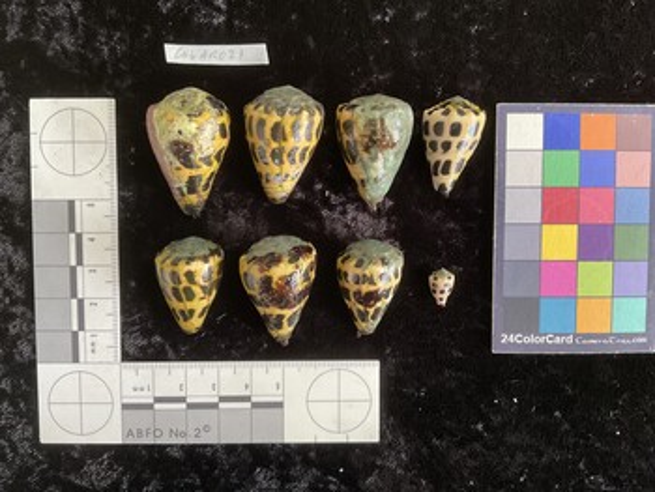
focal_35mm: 29
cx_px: 328
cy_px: 246
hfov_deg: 61.6
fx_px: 549
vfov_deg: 48.3
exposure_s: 1/60
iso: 125
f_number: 1.8
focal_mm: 3
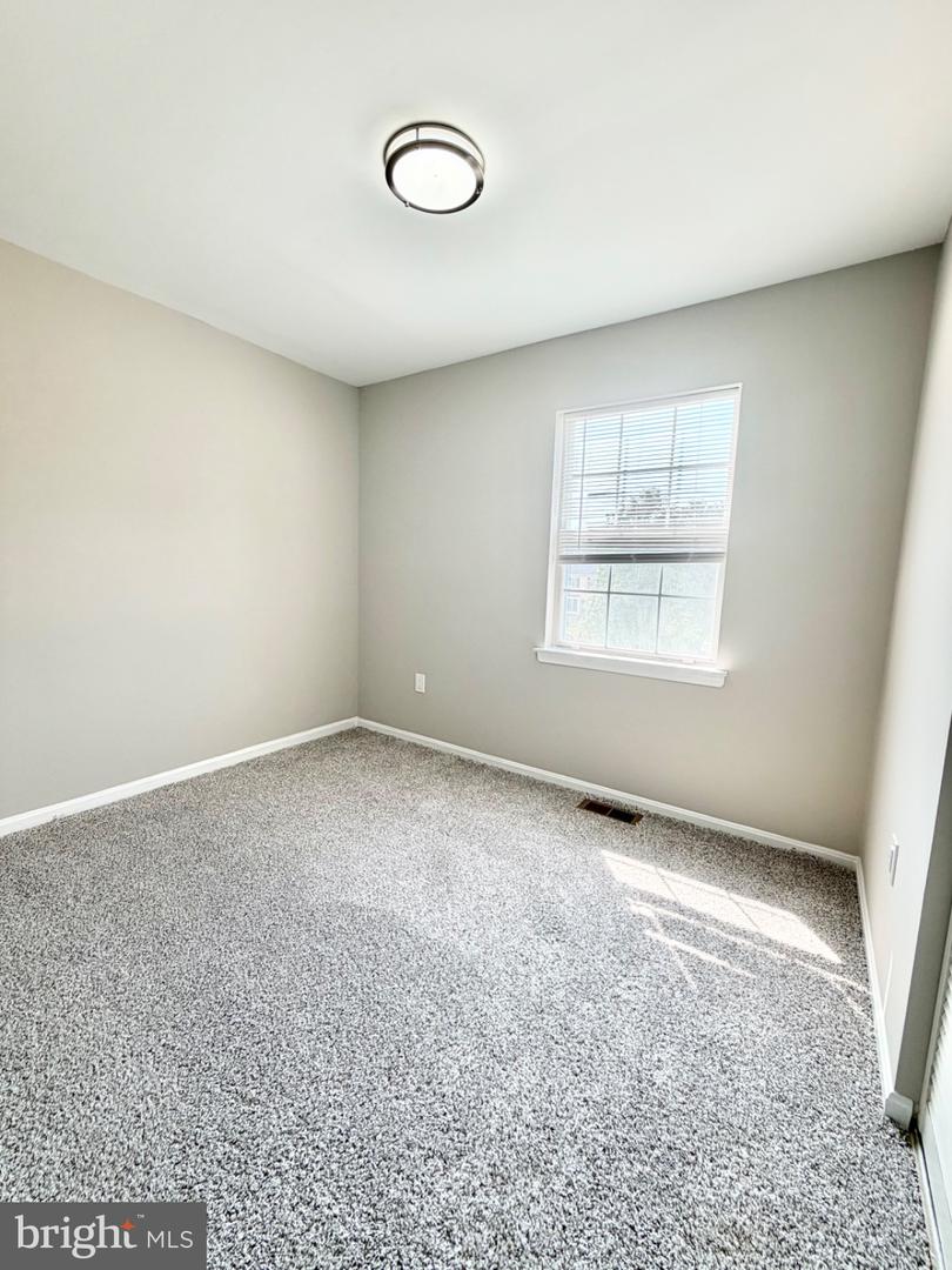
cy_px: 635
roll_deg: -1.8
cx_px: 476
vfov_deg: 102.1
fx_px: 513
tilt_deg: -6.6
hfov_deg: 85.7
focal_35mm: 14
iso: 64
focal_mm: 2.22
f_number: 2.2
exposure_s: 1/120
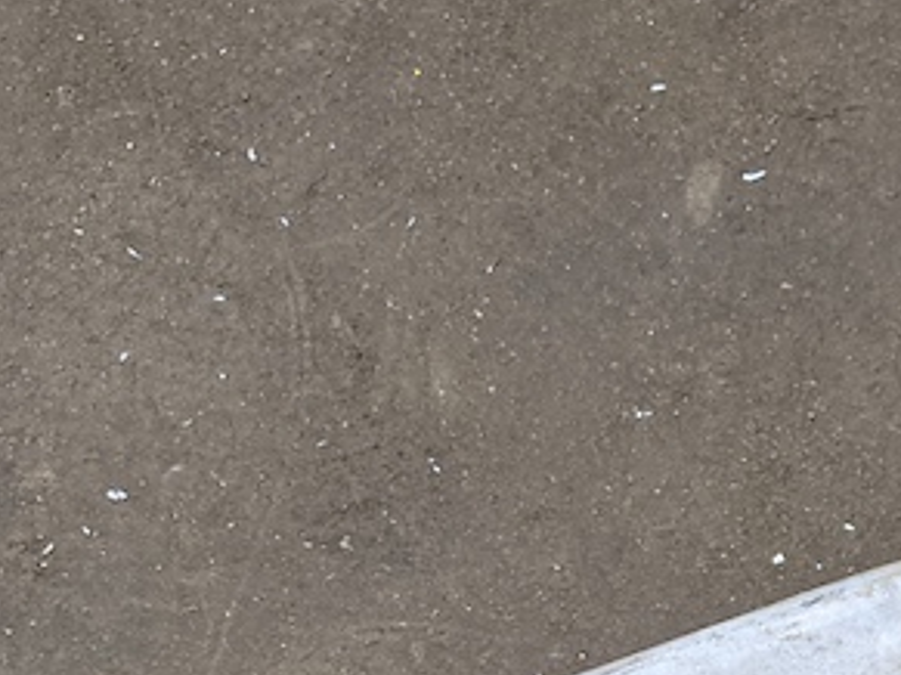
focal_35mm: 95
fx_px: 2472
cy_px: 994
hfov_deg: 20.3
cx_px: 774
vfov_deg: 14.6
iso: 84
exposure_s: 1/40
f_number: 1.8
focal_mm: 4.44
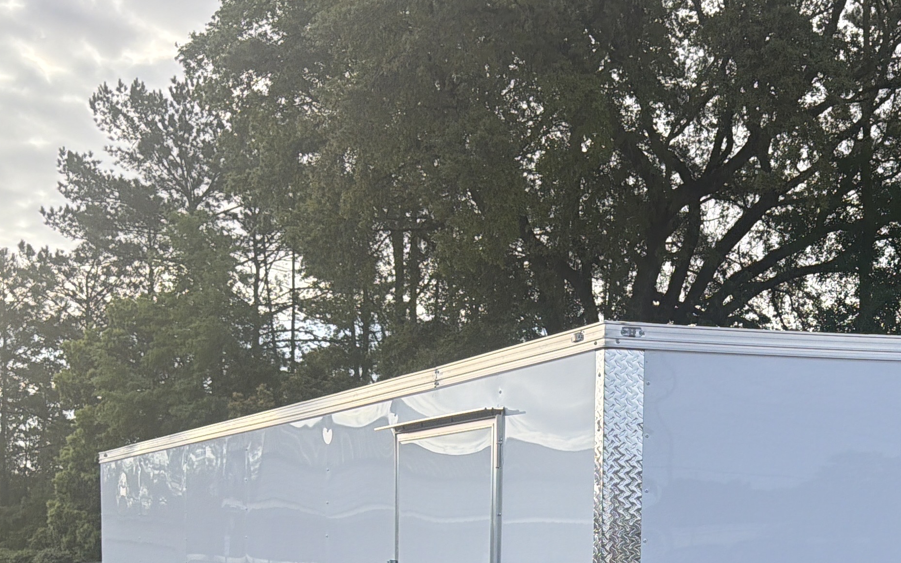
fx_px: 1351
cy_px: 647
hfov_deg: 35.8
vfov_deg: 22.0
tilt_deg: -1.3
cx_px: 712
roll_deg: +0.0
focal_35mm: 55
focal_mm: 6.76
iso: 80
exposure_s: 1/1493
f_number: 1.78
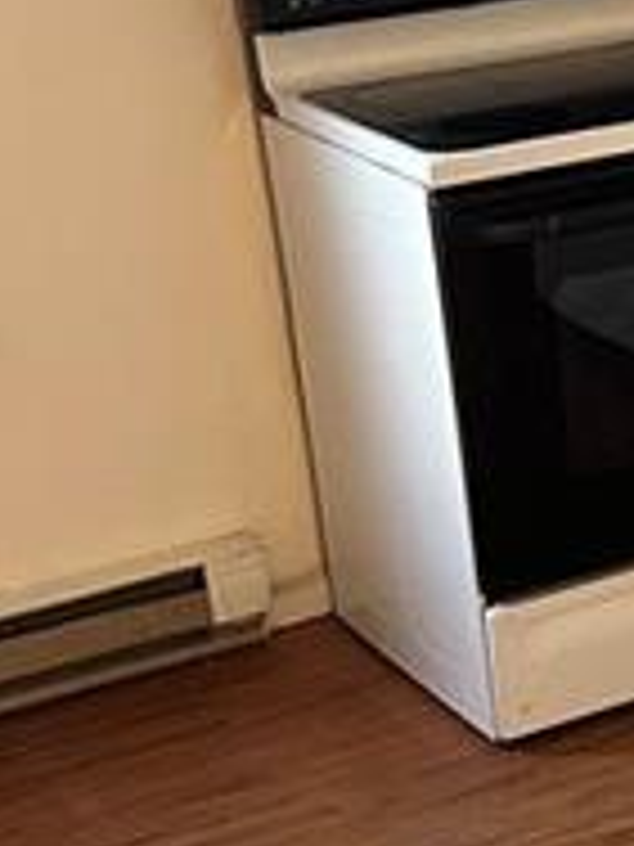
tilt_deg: -22.4
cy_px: 468
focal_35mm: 106
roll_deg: +1.3
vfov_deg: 18.5
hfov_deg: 12.9
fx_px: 2589
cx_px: 1070
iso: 200
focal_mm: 5.7
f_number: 1.5
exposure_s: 1/60
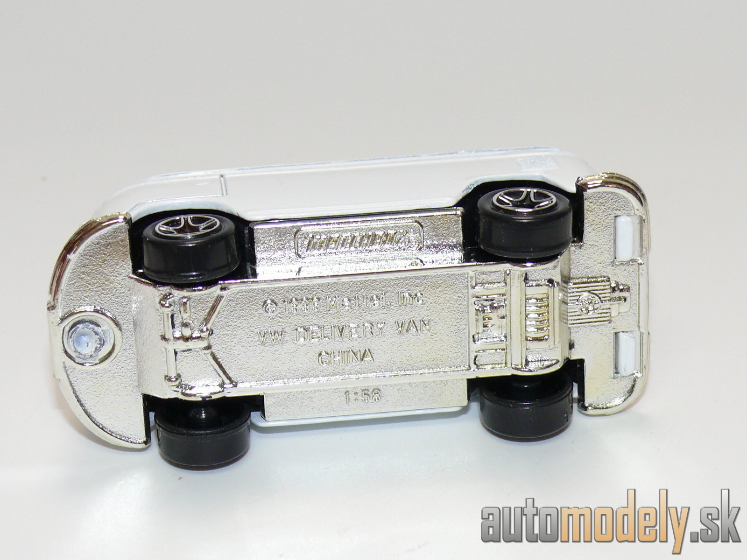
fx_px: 2201
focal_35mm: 102
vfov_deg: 14.5
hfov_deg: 19.3
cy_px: 280
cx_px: 374
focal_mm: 13.3
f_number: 4
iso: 100
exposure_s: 1/30
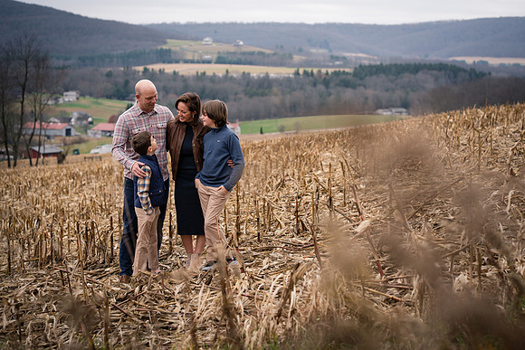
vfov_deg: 14.8
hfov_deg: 22.0
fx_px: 1353
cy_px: 182
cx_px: 276
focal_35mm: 93
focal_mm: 85
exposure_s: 1/500
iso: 320
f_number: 3.5
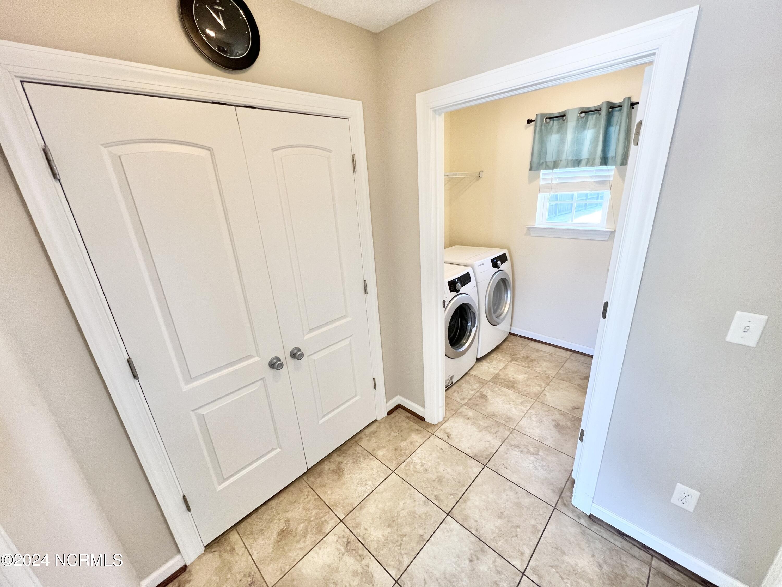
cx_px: 391
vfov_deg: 89.9
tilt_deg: -19.9
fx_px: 294
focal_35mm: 13
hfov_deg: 106.2
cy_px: 294
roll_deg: +4.2
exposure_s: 1/120
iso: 160
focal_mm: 1.57
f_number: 1.8
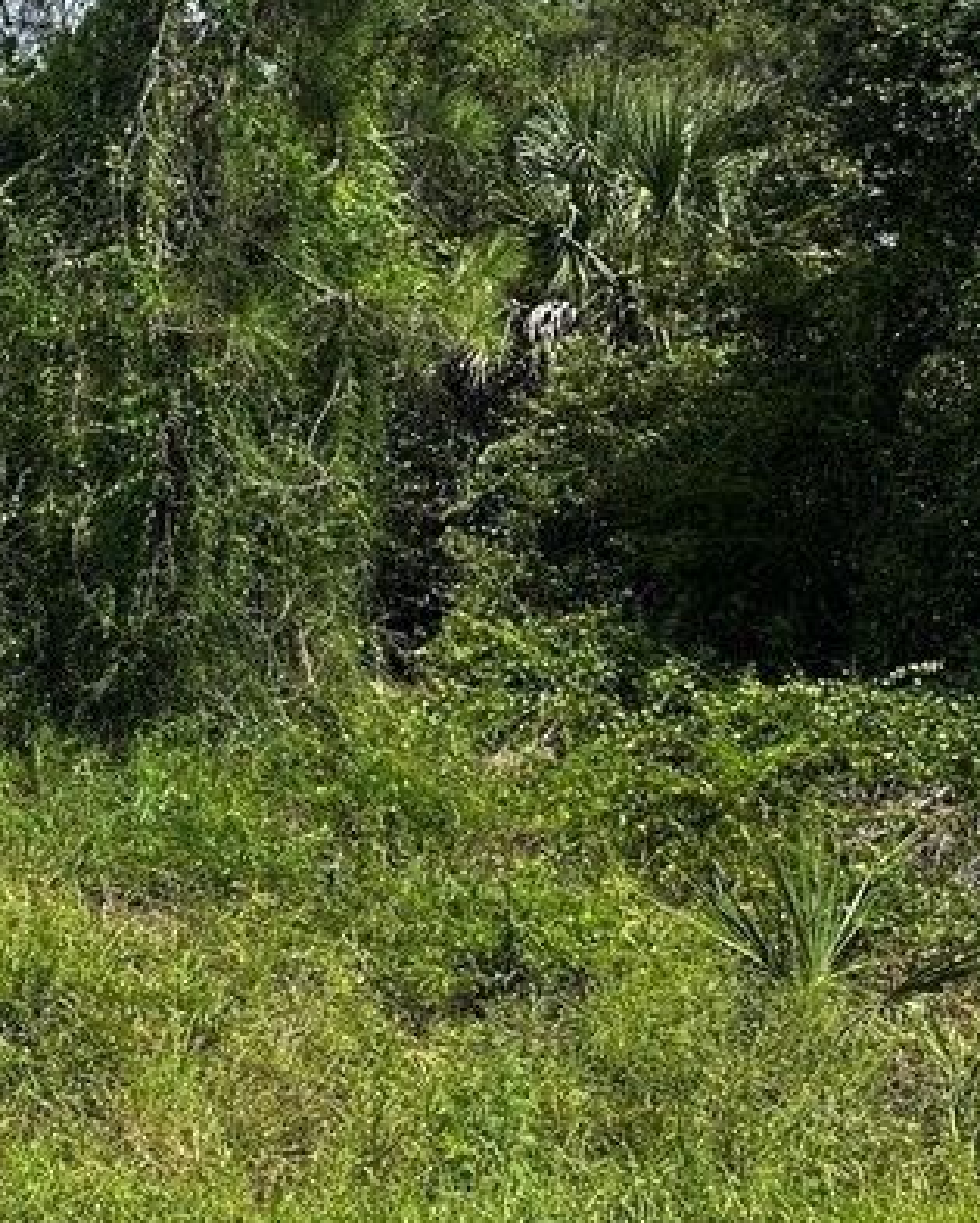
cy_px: 417
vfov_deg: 30.7
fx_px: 2209
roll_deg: -1.8
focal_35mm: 61
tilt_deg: +1.5
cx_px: -523
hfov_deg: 20.9
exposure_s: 1/3597
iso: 80
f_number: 1.78
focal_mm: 6.86
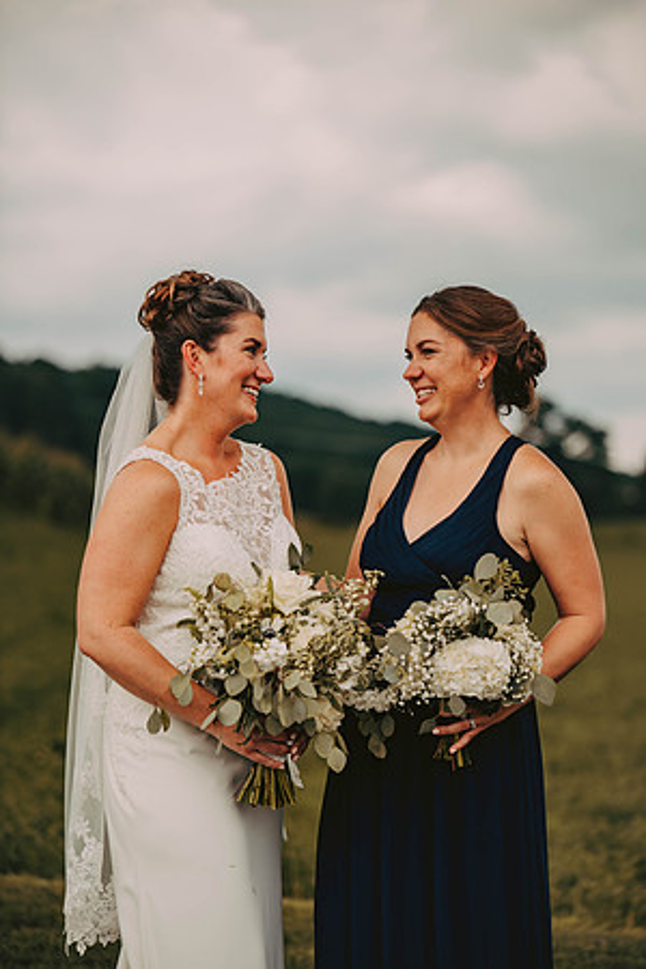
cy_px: 484
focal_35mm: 120
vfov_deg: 17.1
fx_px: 3230
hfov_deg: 11.4
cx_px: 323
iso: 200
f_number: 2.8
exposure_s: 1/1250
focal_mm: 120
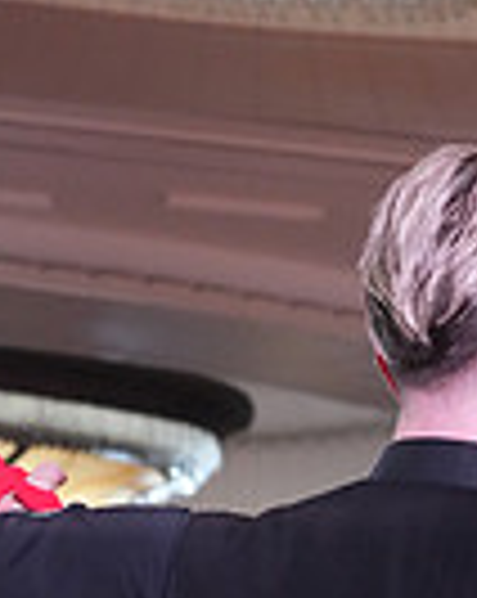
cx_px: 592
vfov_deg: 8.4
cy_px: 1254
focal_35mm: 217
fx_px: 3838
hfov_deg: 7.1
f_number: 5
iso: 5000
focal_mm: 53
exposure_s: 1/320
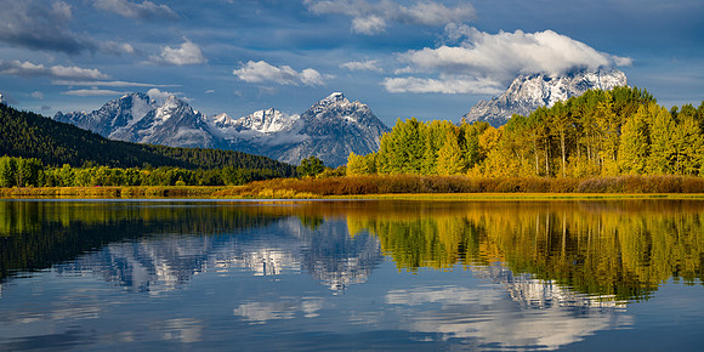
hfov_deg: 28.8
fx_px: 1369
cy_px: 165
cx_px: 352
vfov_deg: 14.7
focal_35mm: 75
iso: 100
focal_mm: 70
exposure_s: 1/60
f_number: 14
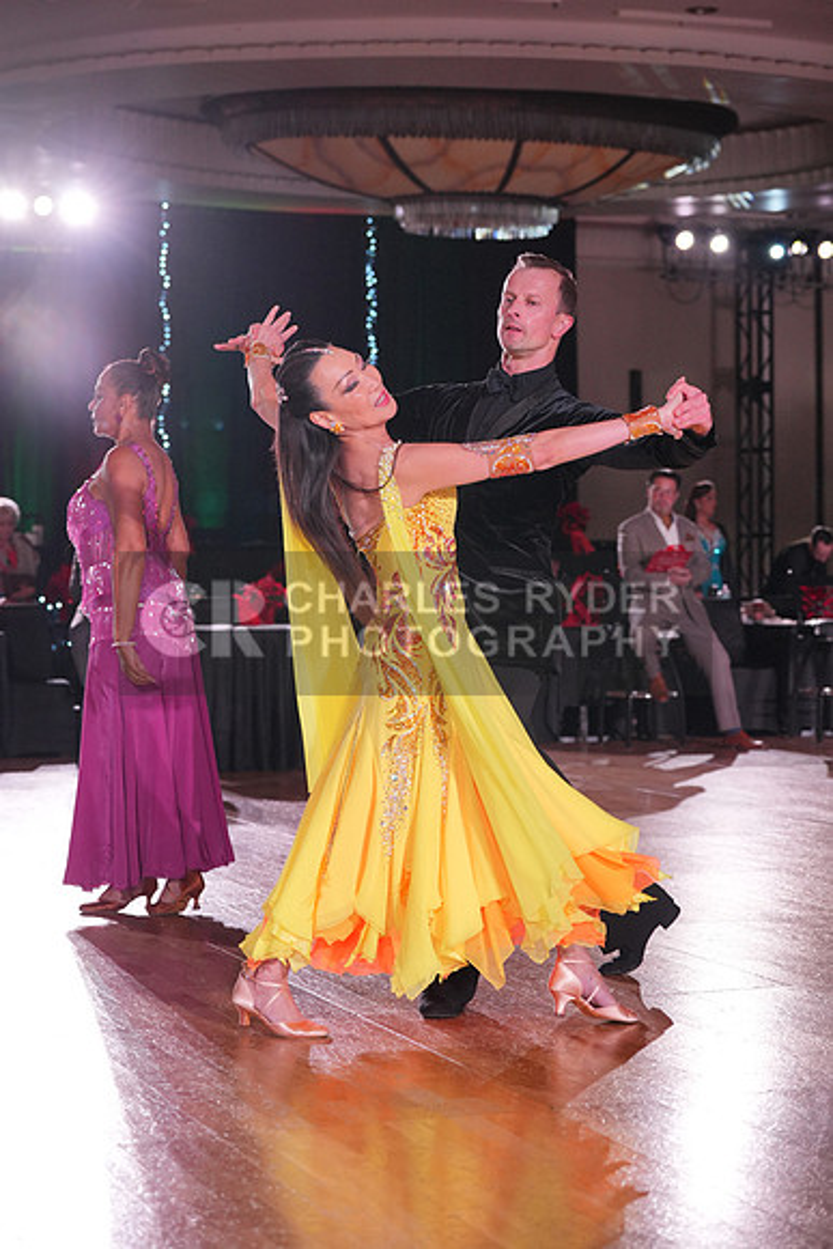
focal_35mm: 70
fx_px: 2428
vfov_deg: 28.8
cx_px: 416
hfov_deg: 19.5
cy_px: 624
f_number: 4
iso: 2000
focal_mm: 70
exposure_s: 1/500
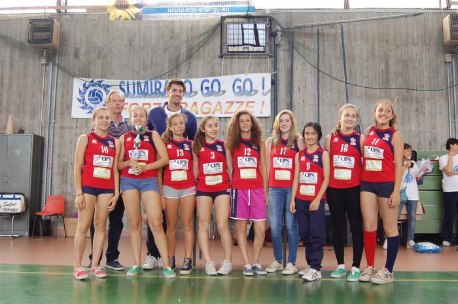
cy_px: 152
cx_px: 229
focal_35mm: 36
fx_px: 457
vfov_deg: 36.7
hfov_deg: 53.2
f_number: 7.1
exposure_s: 1/20
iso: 800
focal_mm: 24
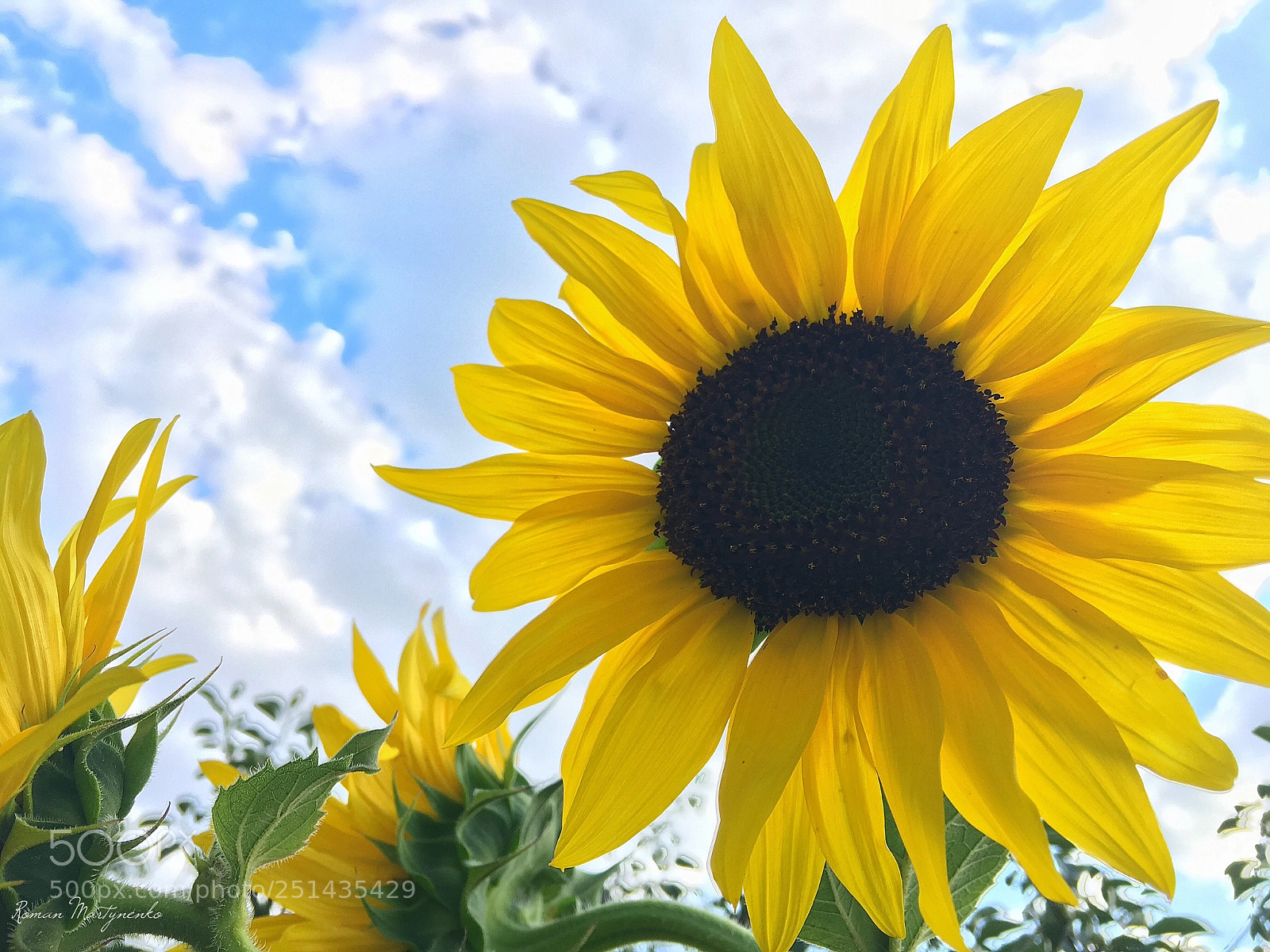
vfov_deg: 48.2
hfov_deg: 61.7
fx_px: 1064
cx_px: 635
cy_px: 476
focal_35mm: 29
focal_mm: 4.15
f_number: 2.2
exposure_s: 1/255
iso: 25
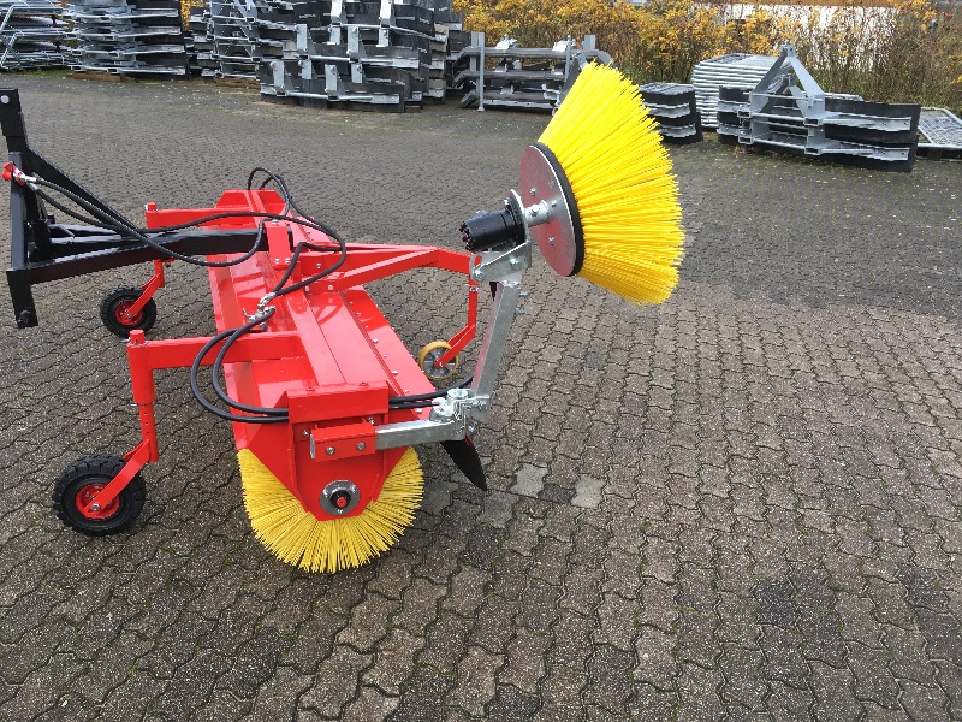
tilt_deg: -23.1
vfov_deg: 48.2
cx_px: 481
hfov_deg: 61.7
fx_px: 806
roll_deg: -1.1
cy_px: 361
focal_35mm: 29
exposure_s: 1/113
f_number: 2.2
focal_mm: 4.15
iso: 25
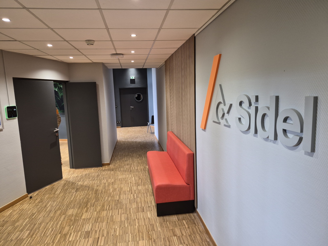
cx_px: 164
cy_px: 123
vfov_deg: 58.9
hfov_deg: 73.9
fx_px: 218
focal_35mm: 23
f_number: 1.8
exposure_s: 1/100
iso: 400
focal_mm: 5.4
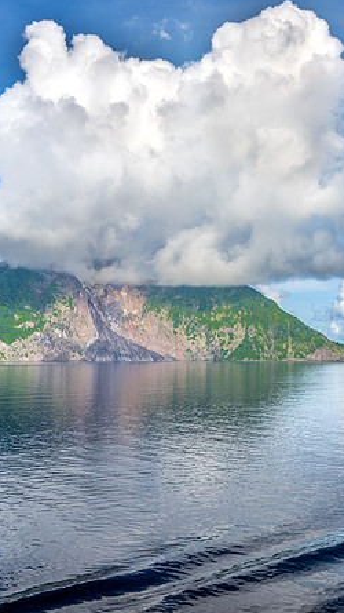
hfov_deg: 26.4
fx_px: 730
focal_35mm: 45
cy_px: 277
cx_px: 219
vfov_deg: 45.4
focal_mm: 24
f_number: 8
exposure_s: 1/320
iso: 320
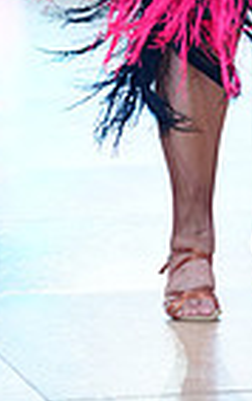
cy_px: -263
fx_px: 3520
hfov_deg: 4.1
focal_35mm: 321
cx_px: 52
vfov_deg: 6.4
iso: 2000
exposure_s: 1/400
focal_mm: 77
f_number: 2.8
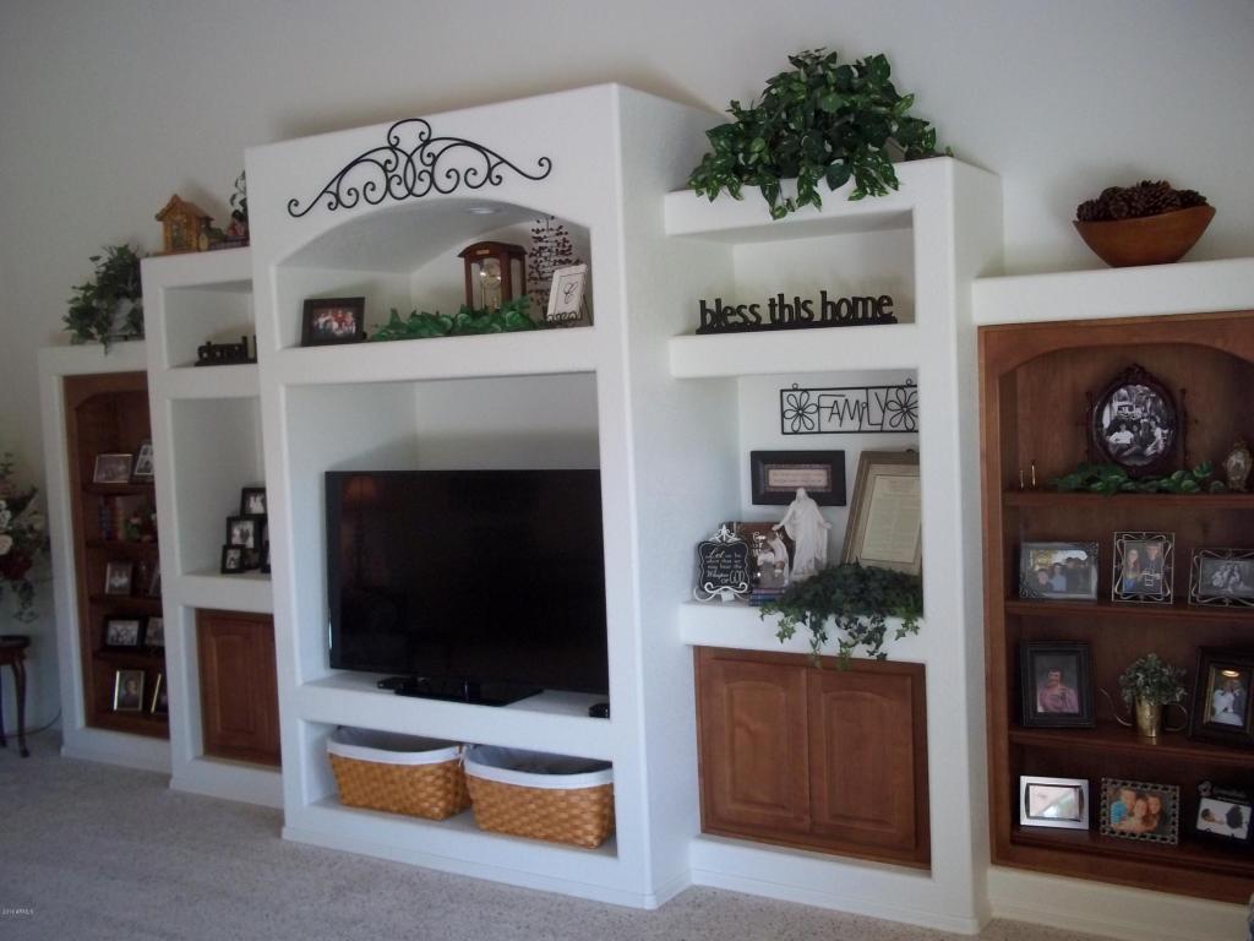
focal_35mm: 36
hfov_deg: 51.4
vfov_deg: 39.7
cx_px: 627
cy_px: 470
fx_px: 1304
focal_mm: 6.5
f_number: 3.1
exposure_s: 1/30
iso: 160
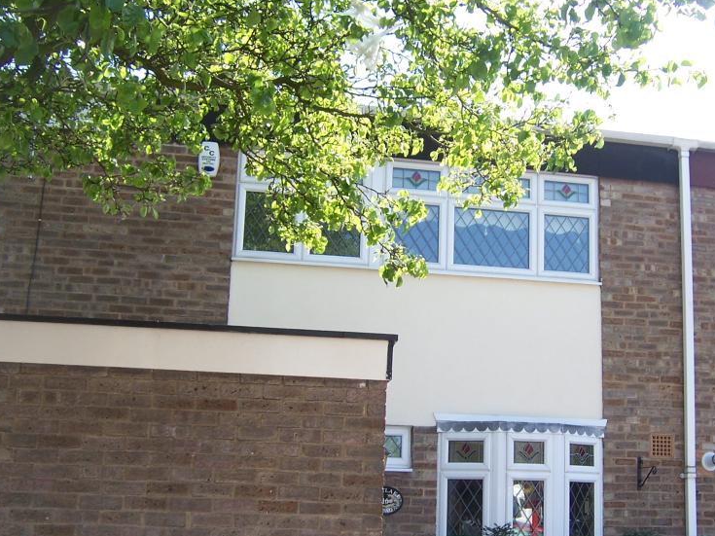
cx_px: 456
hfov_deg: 40.9
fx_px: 950
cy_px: 348
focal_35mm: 46
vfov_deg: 31.3
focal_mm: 5.5
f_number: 3.4
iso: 80
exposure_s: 1/250
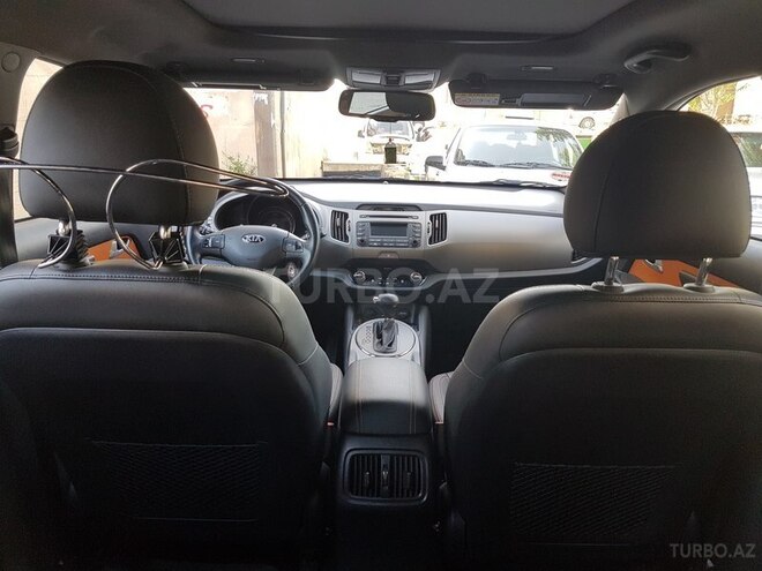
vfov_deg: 53.1
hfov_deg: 67.3
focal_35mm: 26
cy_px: 286
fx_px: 572
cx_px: 381
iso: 64
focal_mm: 4.2
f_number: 1.7
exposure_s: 1/100
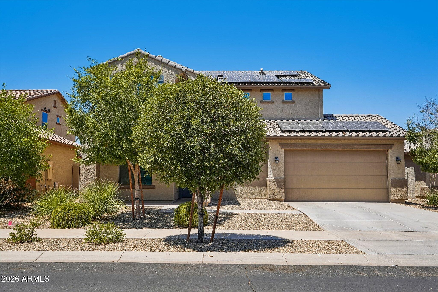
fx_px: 377
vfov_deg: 42.3
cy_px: 146
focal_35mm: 31
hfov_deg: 60.3
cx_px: 219
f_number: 8
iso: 400
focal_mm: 31
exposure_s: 1/1250
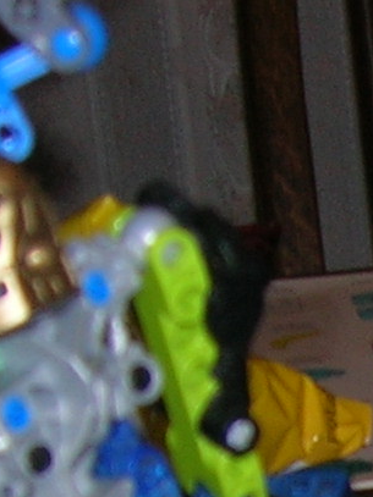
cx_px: 922
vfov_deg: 10.0
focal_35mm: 191
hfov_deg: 7.3
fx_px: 2746
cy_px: 752
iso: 50
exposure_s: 1/60.1
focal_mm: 5.7
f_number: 2.9
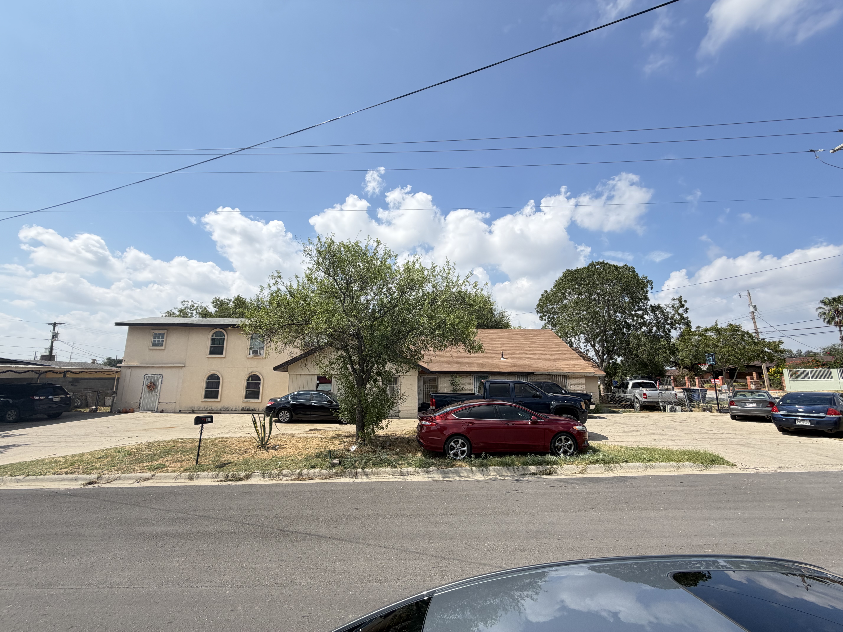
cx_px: 422
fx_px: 341
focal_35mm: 14
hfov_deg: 102.1
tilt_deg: +10.6
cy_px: 316
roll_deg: -1.3
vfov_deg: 85.7
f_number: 2.2
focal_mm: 2.22
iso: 32
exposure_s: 1/779
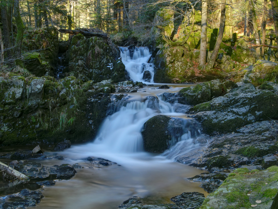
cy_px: 104
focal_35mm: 68
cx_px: 139
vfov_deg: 21.6
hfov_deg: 28.6
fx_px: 546
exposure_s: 60
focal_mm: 14.5
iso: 100
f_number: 8
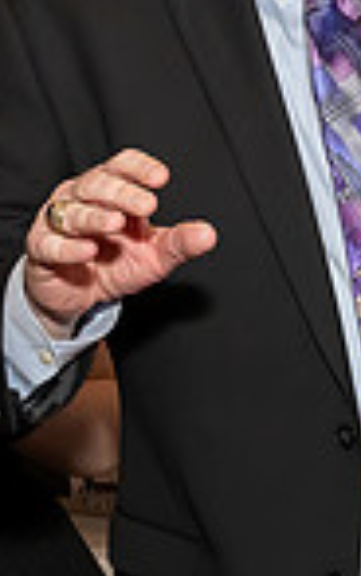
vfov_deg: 13.5
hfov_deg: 7.3
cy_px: 368
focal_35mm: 155
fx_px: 2438
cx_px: 1172
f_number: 8
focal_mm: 24
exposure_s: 1/250
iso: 640
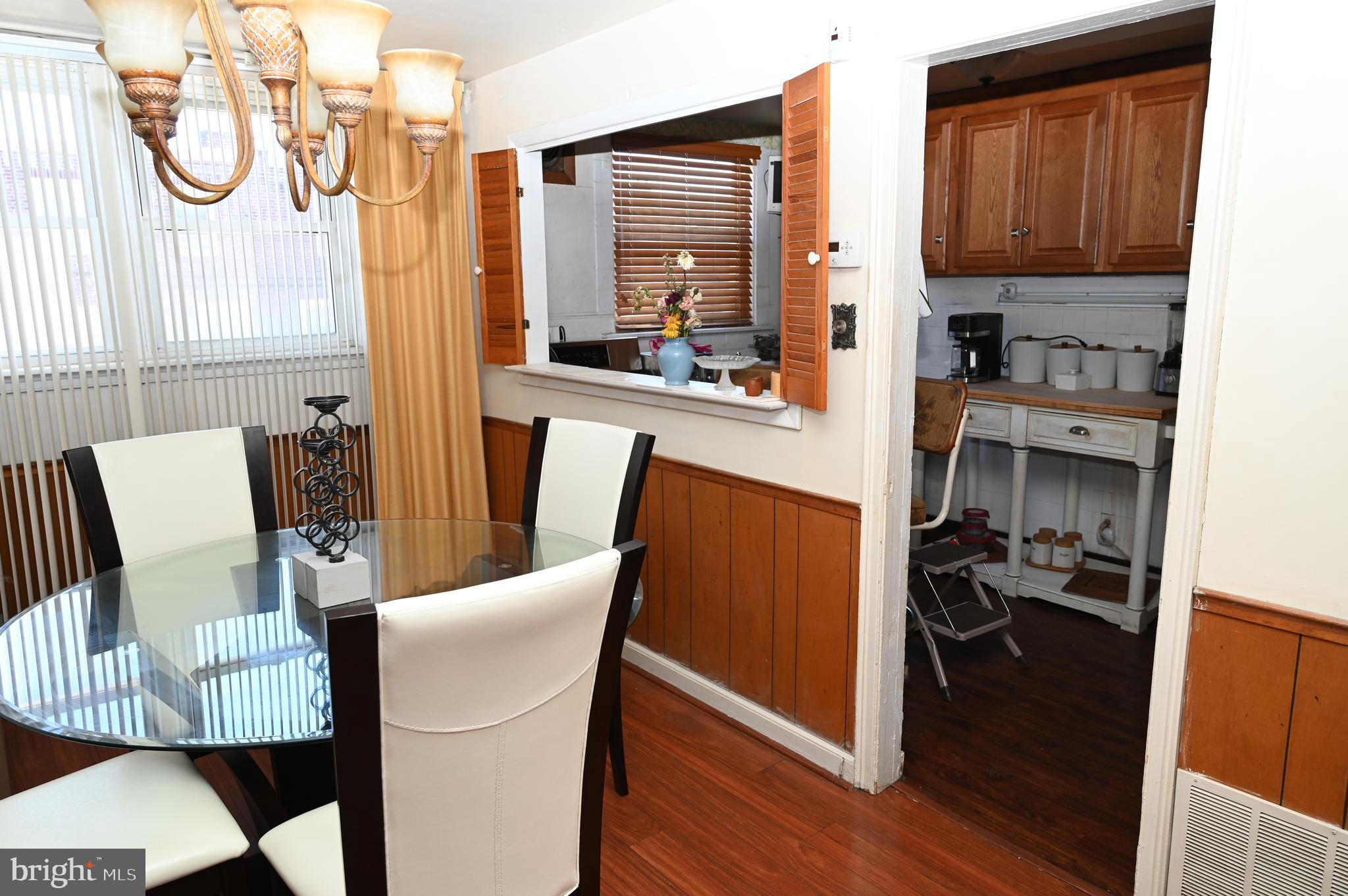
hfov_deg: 73.8
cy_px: 448
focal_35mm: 24
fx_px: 898
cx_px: 674
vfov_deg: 53.1
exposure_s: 1/60
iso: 400
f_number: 5.6
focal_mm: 24
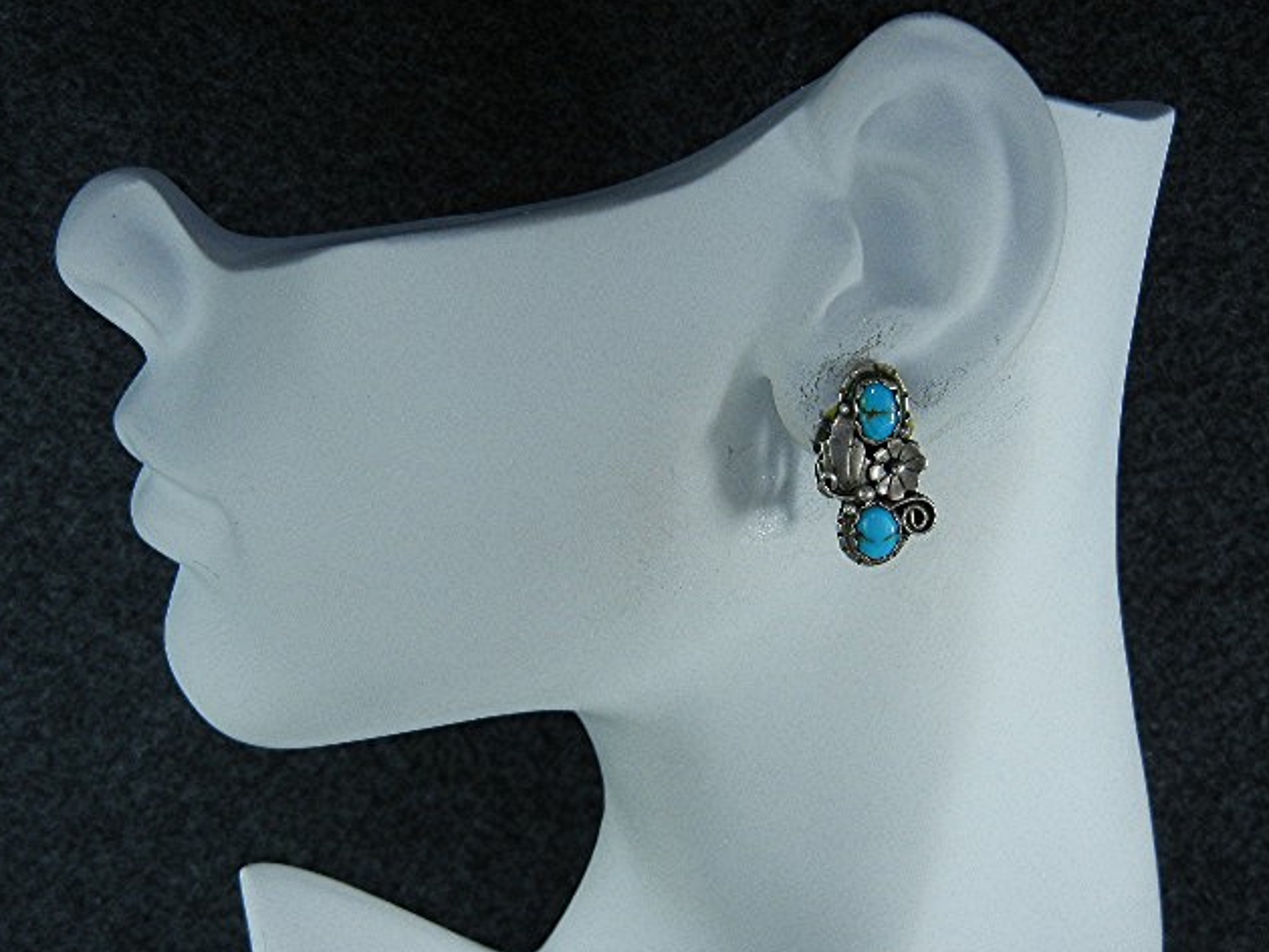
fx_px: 2200
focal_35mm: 60
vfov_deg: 24.4
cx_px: 642
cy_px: 476
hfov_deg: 32.2
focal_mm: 10.6
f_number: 4
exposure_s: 1/42.7
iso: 160
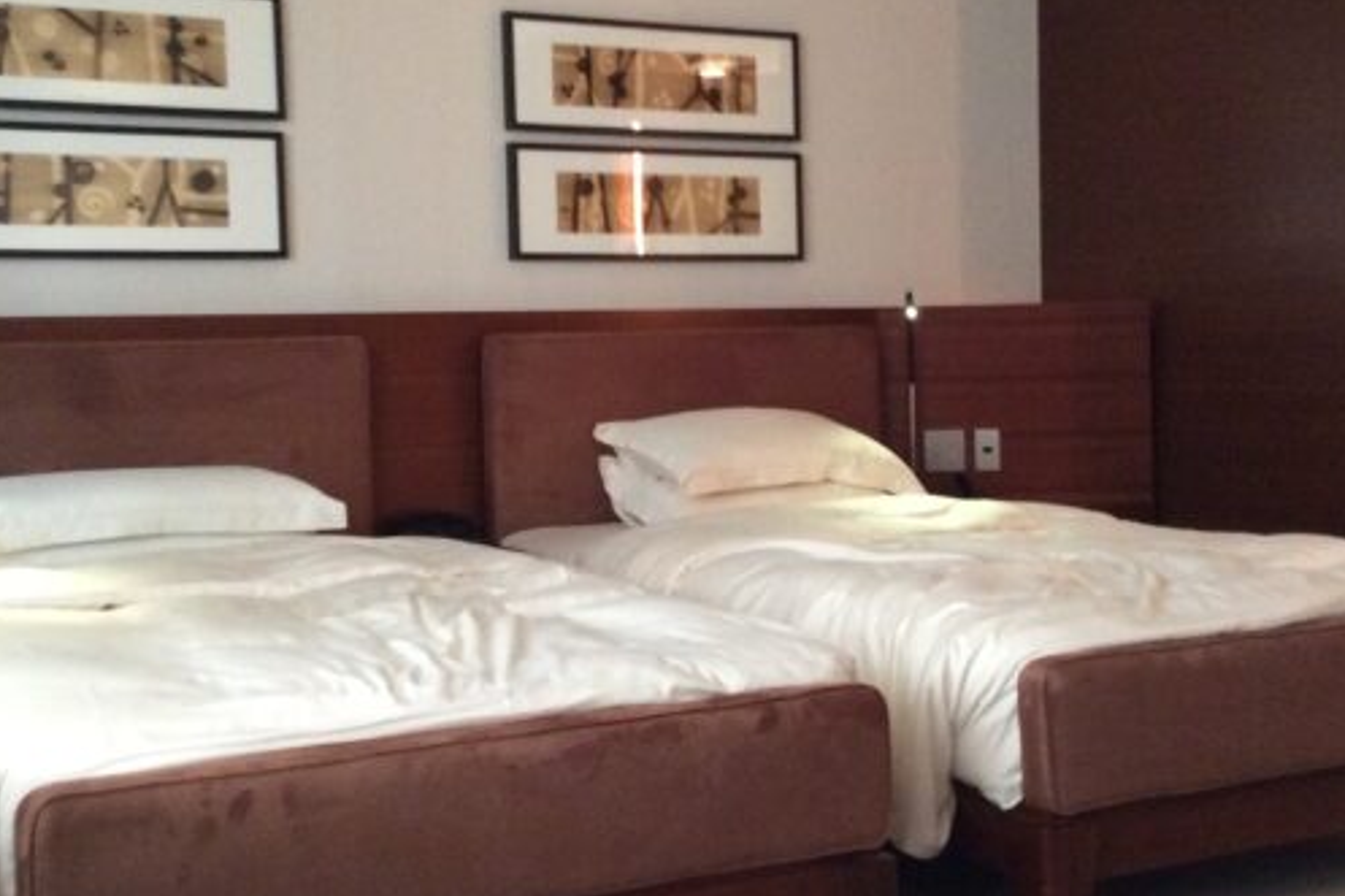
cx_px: 679
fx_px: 1979
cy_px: 398
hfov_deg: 37.5
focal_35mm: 53
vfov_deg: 25.5
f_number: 2.4
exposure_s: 1/24
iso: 250
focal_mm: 3.3
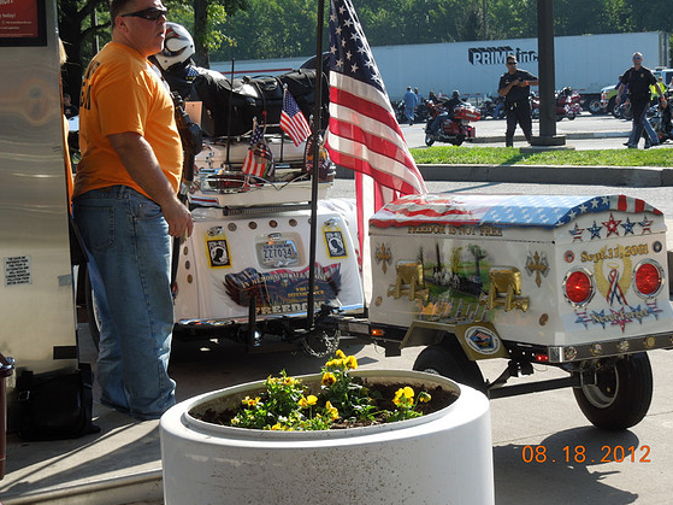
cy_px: 248
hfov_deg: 24.1
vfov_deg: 18.2
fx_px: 1574
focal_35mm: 81
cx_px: 332
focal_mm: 14.1
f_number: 4.5
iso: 100
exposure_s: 1/320
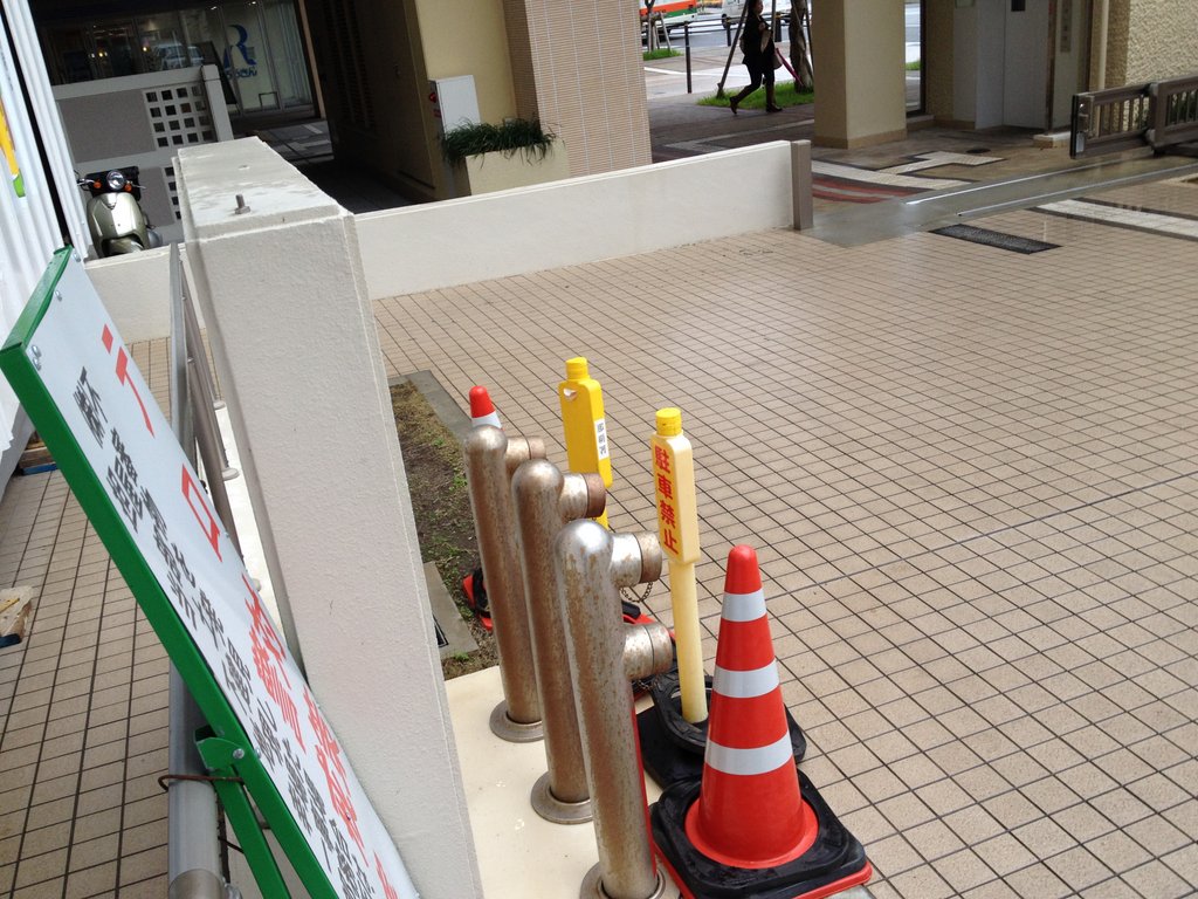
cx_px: 599
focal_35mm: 35
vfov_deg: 40.7
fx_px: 1211
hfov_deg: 52.6
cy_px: 450
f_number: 2.4
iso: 50
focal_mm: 4.28
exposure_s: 1/212
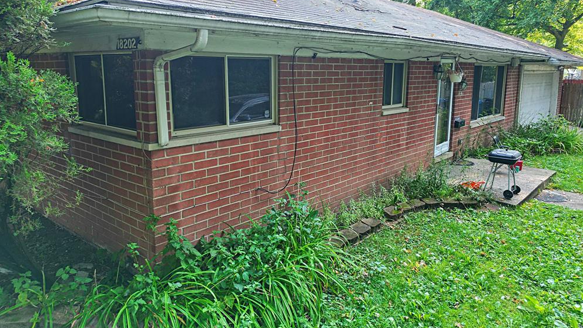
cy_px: 132
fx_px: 417
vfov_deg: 42.7
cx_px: 291
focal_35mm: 27
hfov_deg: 69.9
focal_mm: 6.7
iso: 130
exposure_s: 1/240
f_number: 1.7
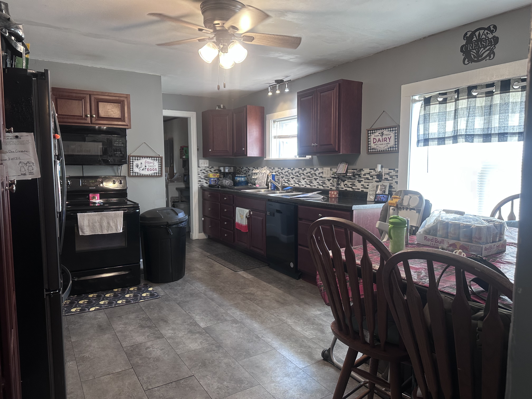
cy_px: 200
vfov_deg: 56.8
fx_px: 369
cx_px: 266
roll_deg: +0.2
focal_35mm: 24
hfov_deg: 71.6
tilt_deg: -5.2
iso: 160
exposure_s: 1/60
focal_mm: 6.86
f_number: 1.78
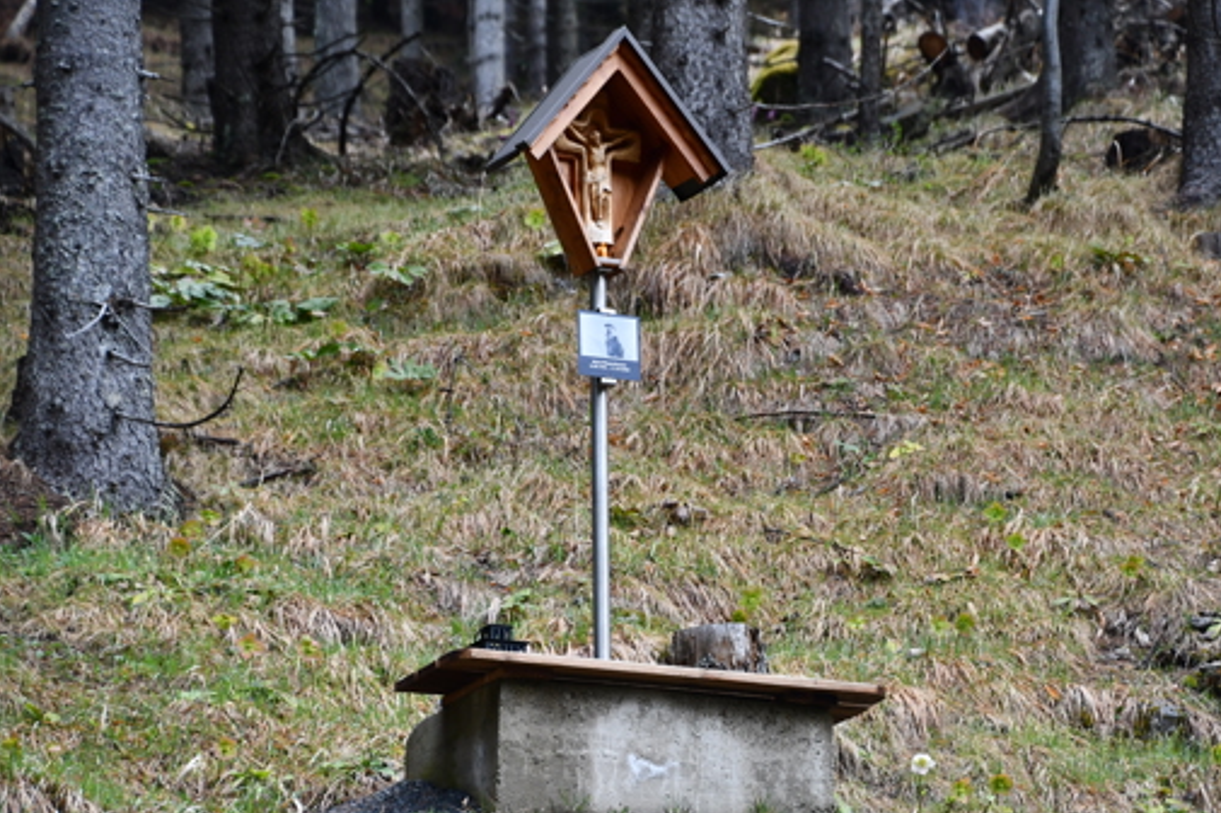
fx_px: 6880
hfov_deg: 10.1
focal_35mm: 203
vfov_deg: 6.8
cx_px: 675
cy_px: 425
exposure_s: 1/320
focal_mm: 122
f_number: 5.6
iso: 800
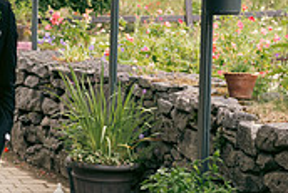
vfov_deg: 10.2
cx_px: -94
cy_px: 76
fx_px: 1081
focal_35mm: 135
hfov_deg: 14.5
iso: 250
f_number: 3.5
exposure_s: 1/200
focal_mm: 40
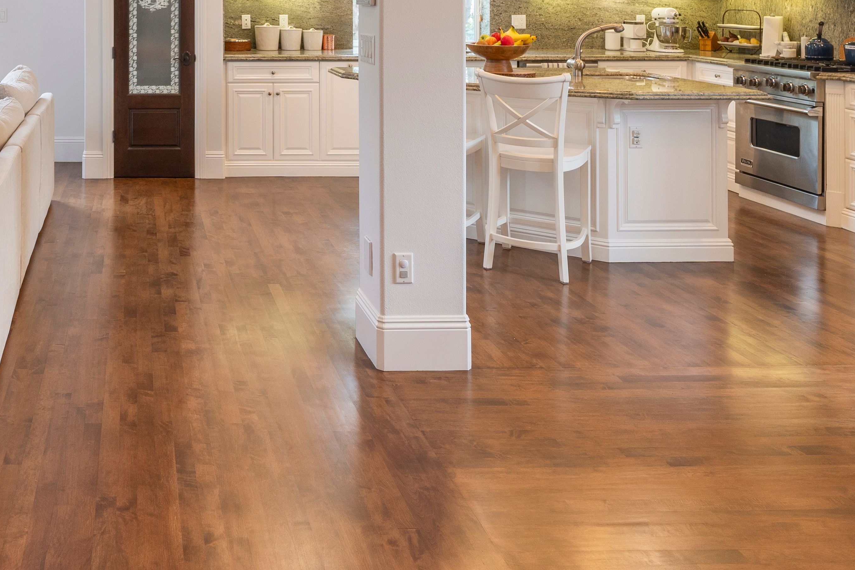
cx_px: 163
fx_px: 855
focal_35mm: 36
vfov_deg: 32.7
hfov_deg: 49.8
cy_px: -47
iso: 100
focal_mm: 14
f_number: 7.1
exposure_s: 1/6
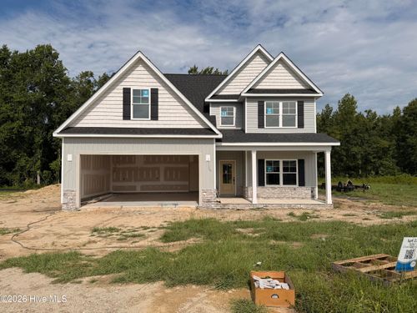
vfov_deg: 56.8
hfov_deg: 71.6
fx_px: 289
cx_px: 208
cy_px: 156
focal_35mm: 24
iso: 80
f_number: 1.78
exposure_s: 1/11905
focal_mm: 6.76
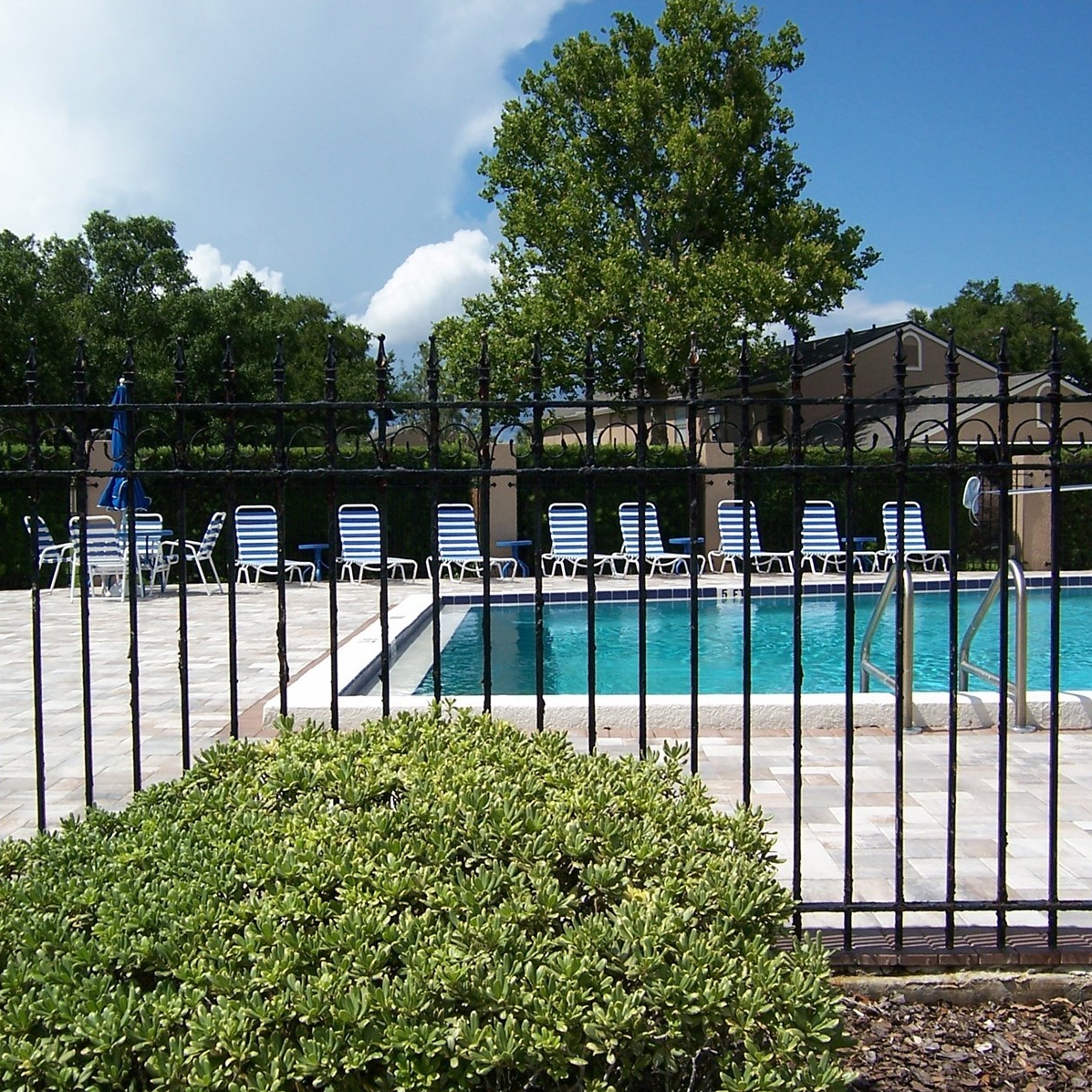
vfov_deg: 42.8
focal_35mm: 39
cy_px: 546
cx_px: 461
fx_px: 1392
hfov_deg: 42.7
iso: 80
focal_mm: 5.5
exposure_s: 1/1000
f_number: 4
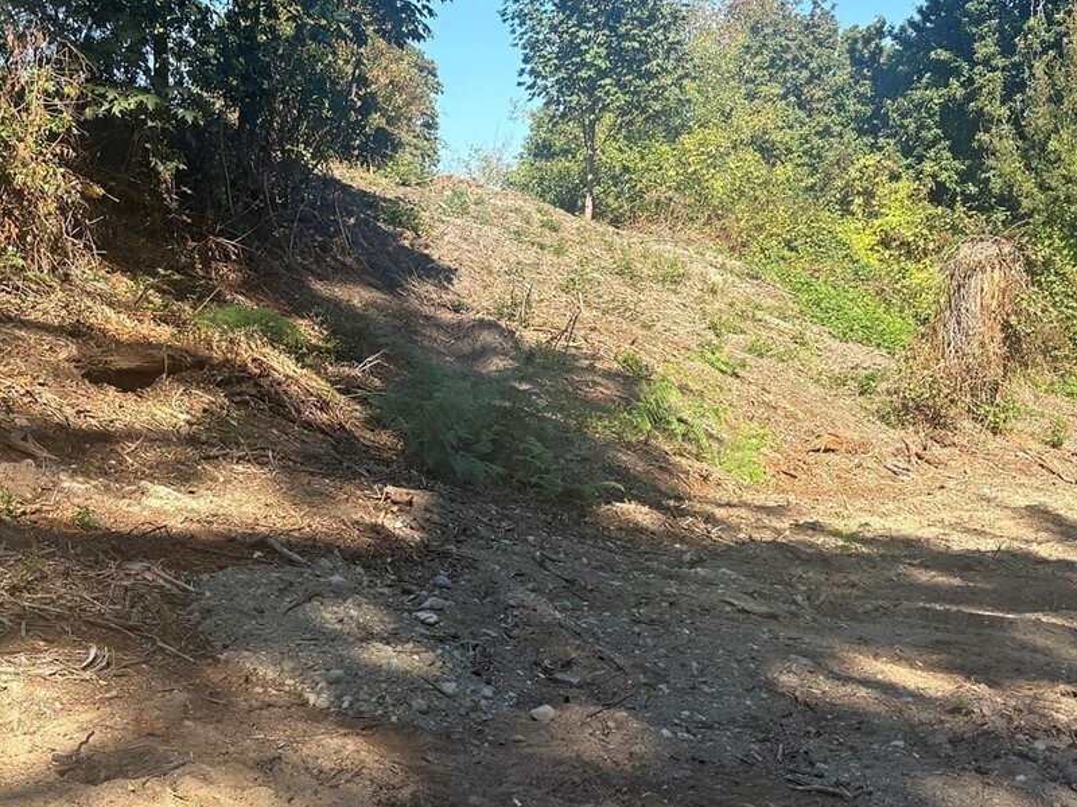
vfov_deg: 28.0
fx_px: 1618
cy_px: 452
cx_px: 494
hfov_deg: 36.8
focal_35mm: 52
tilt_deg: -6.7
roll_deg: +4.3
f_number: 1.6
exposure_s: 1/1081
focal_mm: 5.96
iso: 50
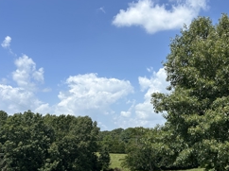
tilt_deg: +11.1
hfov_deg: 43.2
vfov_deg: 33.5
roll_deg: -0.7
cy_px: 86
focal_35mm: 43
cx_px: 156
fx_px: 284
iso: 50
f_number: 1.5
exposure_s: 1/5076
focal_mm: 5.7
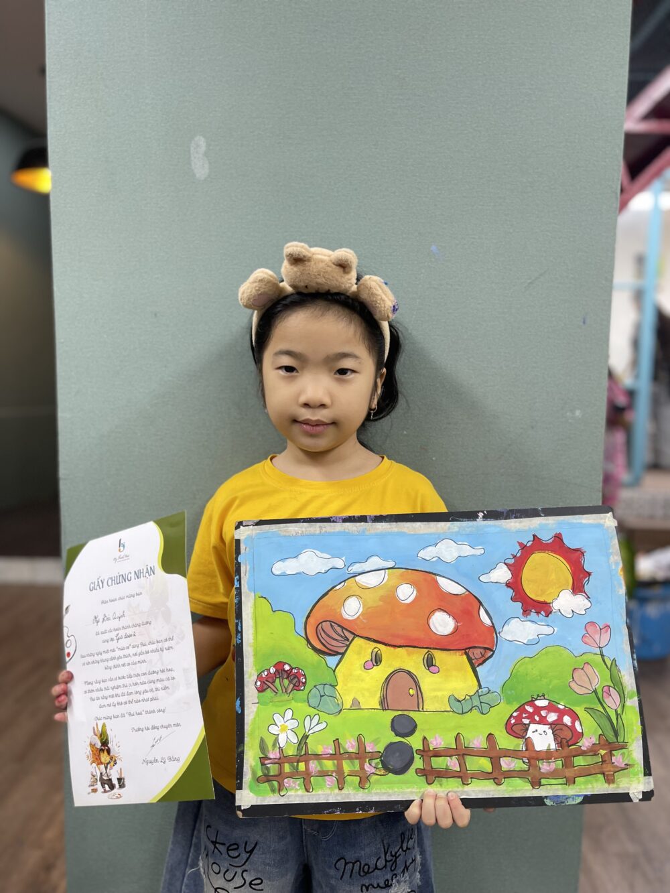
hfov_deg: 53.1
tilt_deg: -6.2
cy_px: 446
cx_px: 335
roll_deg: -1.0
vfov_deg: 67.3
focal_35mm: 26
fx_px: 671
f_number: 1.6
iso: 100
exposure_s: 1/100
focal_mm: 5.1
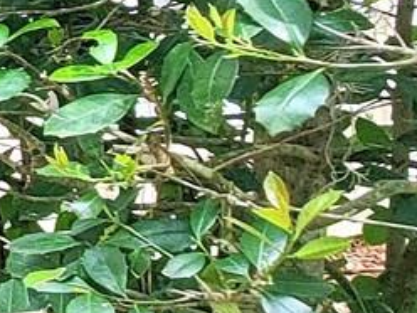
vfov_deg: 17.0
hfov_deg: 11.8
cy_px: -30
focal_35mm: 84
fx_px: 1012
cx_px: -807
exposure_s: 1/120
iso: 64
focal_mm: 2.2
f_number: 2.2
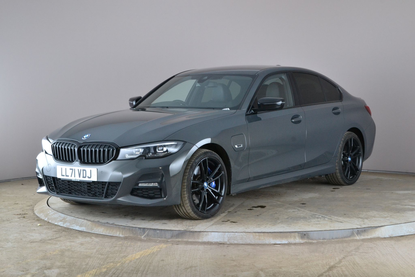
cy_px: 138
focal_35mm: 68
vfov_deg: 20.2
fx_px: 778
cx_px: 208
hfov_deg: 29.9
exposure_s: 1/13
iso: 1250
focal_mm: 45
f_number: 11
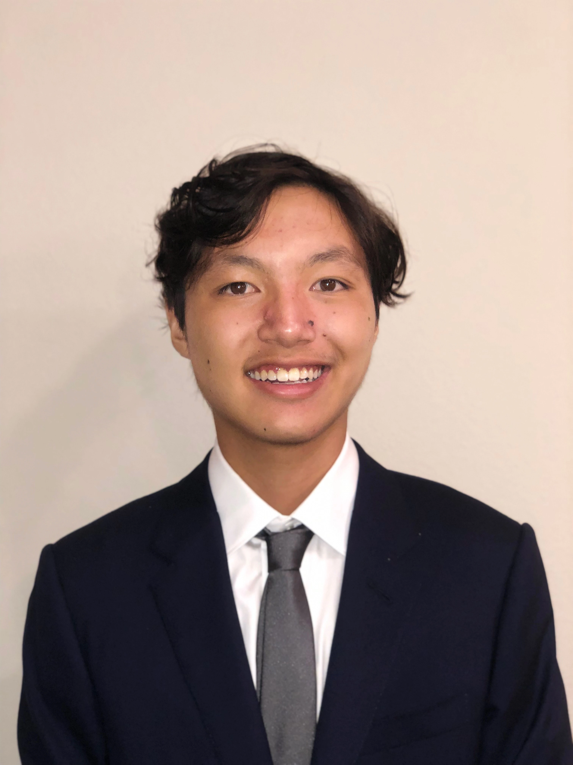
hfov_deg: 28.0
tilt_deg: -0.3
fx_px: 1148
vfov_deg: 36.8
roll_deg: +2.2
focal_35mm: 52
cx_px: 286
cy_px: 382
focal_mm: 6
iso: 80
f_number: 2.4
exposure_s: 1/30
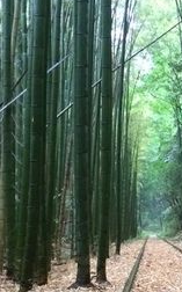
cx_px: 241
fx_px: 819
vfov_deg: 20.2
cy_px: 182
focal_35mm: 103
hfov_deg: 12.3
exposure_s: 1/30
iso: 250
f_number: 2.2
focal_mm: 4.12
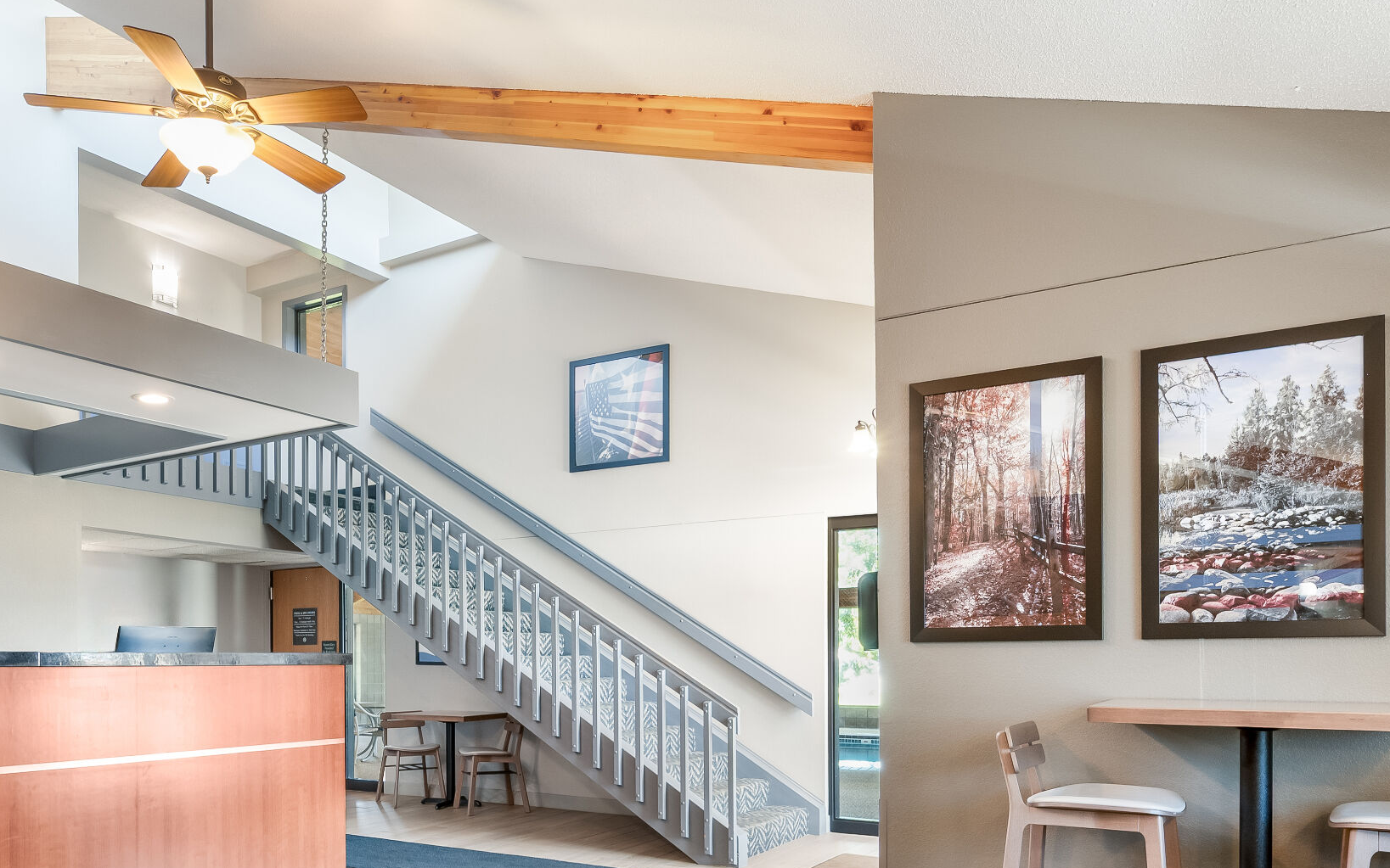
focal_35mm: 28
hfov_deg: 65.7
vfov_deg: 43.1
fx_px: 1061
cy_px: 655
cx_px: 539
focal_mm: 15
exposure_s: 1.3
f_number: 8
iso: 400
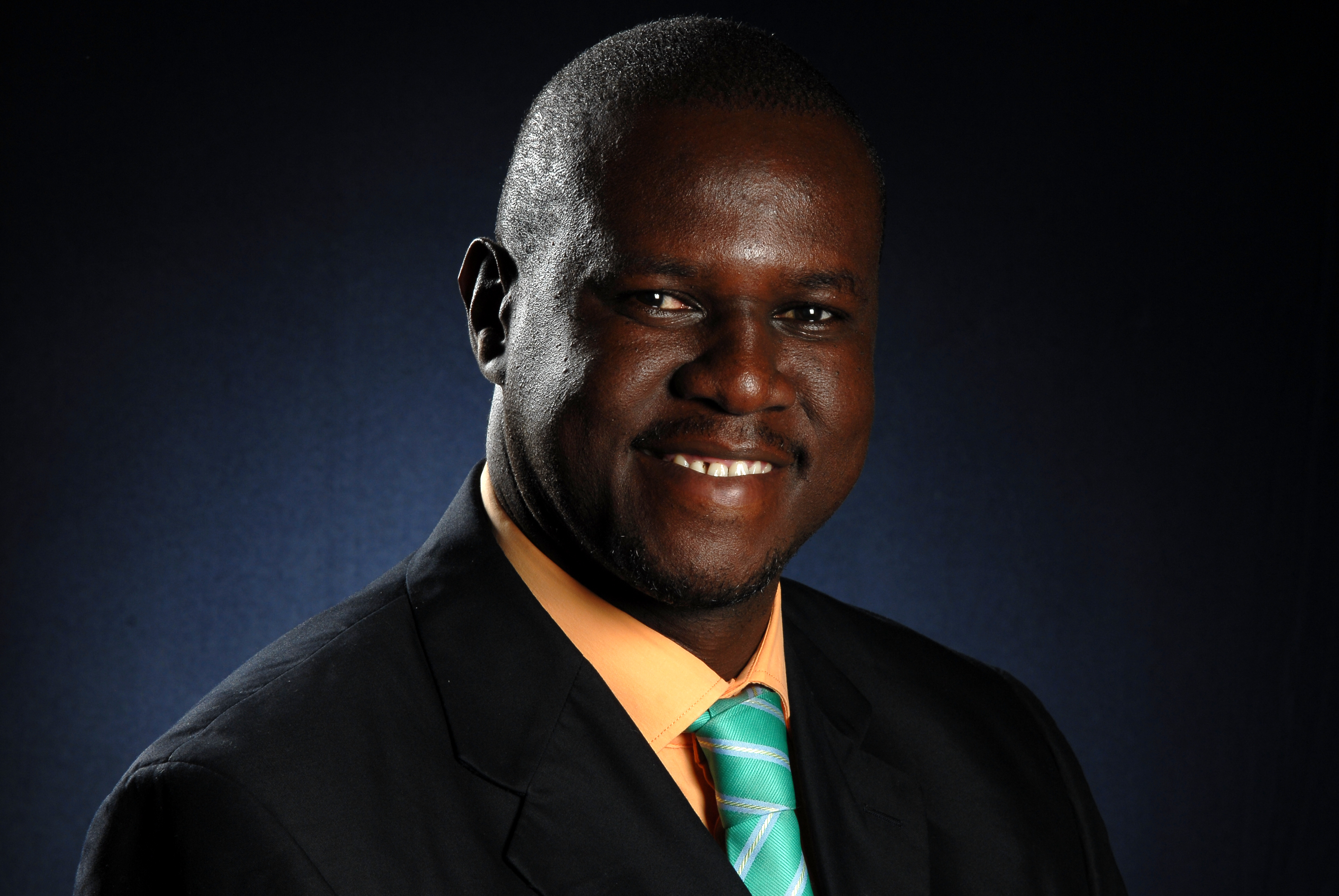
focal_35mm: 202
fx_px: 7541
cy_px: 448
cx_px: 670
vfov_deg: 6.8
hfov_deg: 10.1
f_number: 11
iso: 125
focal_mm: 135
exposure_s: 1/125
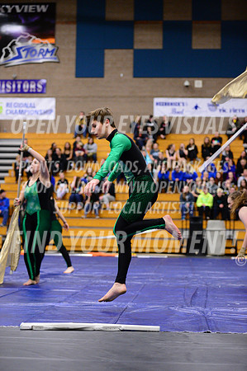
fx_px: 722
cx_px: 124
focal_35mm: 70
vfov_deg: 28.9
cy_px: 186
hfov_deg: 19.4
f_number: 2.8
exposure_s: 1/320
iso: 6400
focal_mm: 70
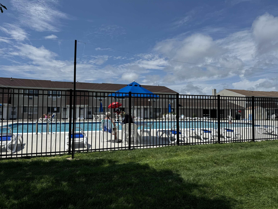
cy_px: 104
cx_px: 139
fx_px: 193
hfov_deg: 71.6
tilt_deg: +1.7
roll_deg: -1.4
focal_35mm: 24
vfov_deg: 56.8
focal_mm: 6.76
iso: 80
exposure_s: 1/7937
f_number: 1.78
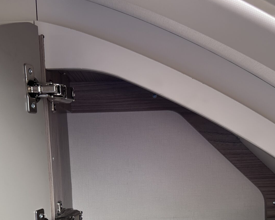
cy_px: 181
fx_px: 366
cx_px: 146
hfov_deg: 41.1
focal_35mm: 45
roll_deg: +3.4
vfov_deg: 32.4
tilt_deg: -2.1
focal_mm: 6.86
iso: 64
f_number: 1.78
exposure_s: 1/230
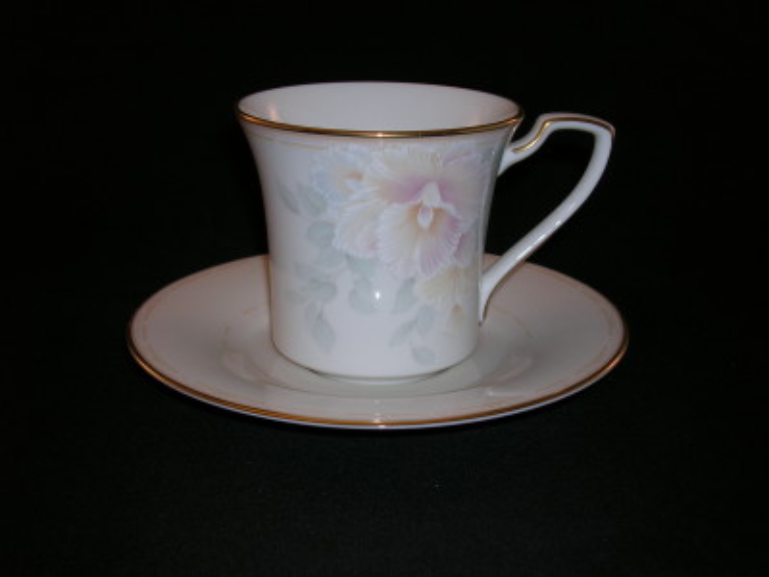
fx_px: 1200
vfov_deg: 27.0
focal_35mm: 54
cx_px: 384
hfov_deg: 35.5
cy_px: 288
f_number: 3.4
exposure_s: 1/60.1
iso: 50
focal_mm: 9
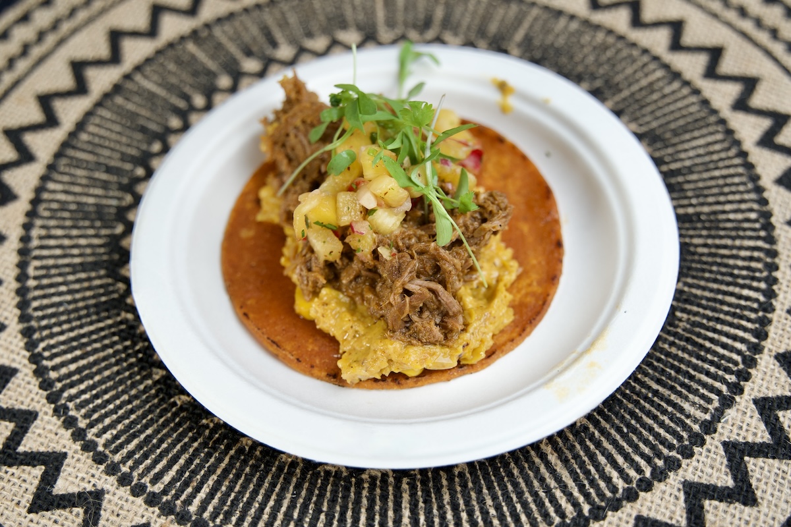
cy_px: 264
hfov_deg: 53.1
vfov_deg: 36.9
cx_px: 396
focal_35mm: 36
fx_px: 791
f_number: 3.2
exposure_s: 1/400
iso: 400
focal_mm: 36
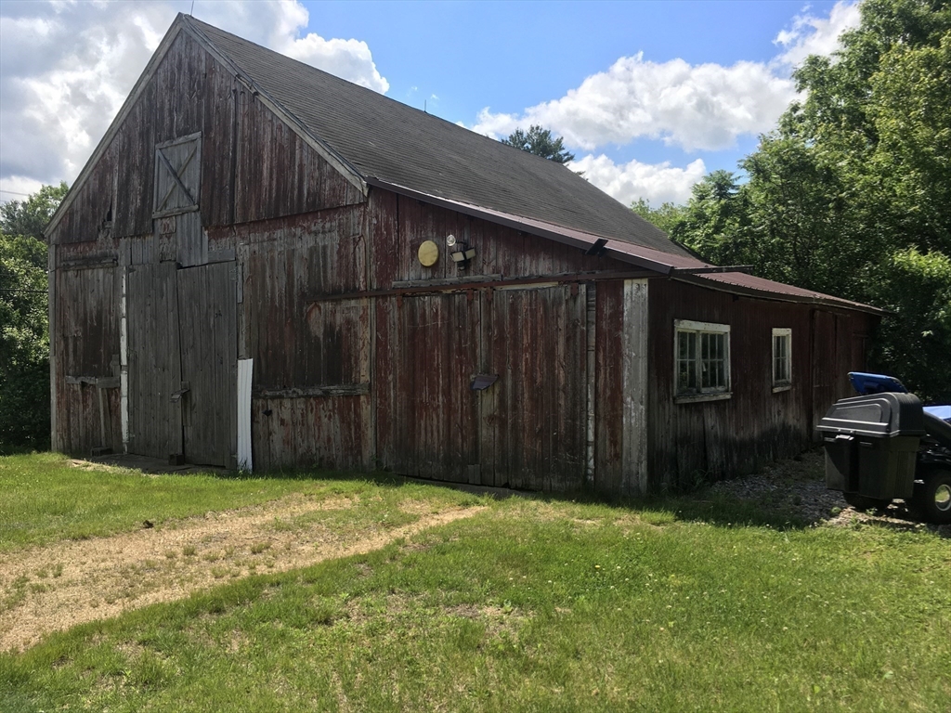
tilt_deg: +2.2
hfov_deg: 61.7
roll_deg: +0.5
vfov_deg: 48.2
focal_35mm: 29
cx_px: 476
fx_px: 797
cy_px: 356
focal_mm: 4.15
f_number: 2.2
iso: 25
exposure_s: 1/1282
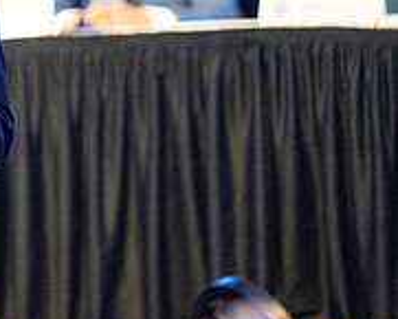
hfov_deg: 4.3
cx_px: -237
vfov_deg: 3.4
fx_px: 5304
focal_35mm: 450
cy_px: -72
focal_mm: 150
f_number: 2.8
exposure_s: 1/200
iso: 5000
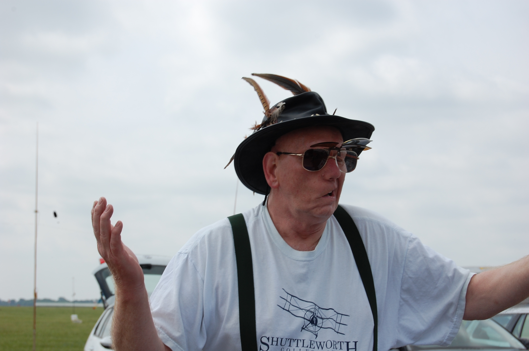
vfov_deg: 16.5
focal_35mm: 82
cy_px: 176
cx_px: 264
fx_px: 1211
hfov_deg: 24.6
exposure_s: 1/400
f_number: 10
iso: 200
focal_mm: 55
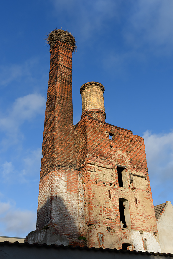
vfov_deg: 57.2
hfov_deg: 40.0
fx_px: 238
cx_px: 86
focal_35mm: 33
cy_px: 130
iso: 200
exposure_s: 1/400
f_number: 7.1
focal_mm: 22
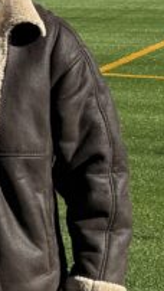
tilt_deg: -5.9
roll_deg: +1.2
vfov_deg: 11.5
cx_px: -443
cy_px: 58
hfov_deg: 5.8
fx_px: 1434
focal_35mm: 186
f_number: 1.78
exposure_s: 1/4167
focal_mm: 6.76
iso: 80
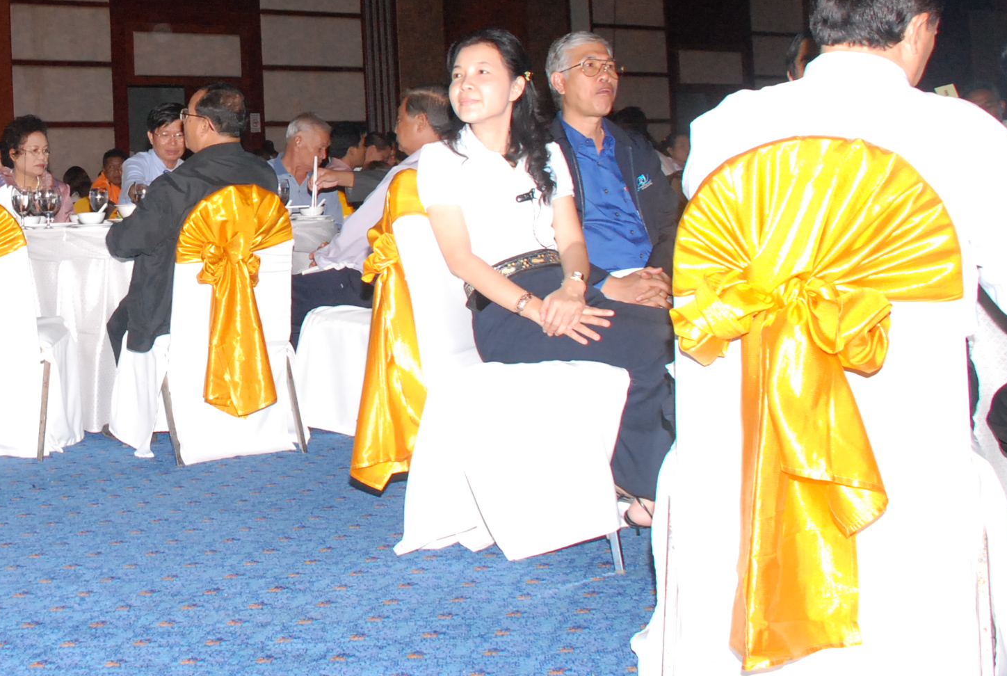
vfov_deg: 24.7
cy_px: 117
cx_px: 76
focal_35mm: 54
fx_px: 1514
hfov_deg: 34.5
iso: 1000
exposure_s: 1/200
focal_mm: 18
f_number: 5.6
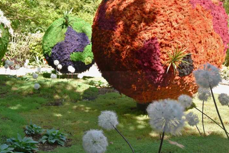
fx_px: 242
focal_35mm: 38
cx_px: 75
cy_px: 62
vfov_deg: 34.9
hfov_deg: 49.8
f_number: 4.5
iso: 200
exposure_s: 1/80
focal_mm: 18
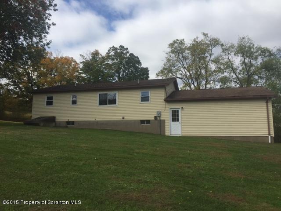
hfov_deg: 61.7
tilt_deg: +7.0
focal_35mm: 29
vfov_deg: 48.2
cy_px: 106
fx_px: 235
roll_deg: -0.5
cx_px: 140
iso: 32
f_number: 2.2
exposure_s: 1/2639
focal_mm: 4.15
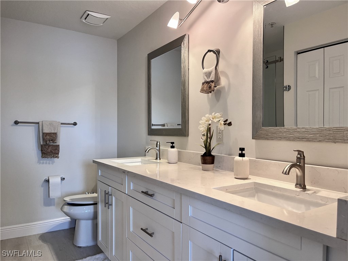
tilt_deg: -1.8
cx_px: 174
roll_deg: +0.2
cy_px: 130
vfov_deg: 53.1
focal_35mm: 26
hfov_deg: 67.3
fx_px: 261
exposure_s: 1/120
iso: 125
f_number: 1.6
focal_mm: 5.1
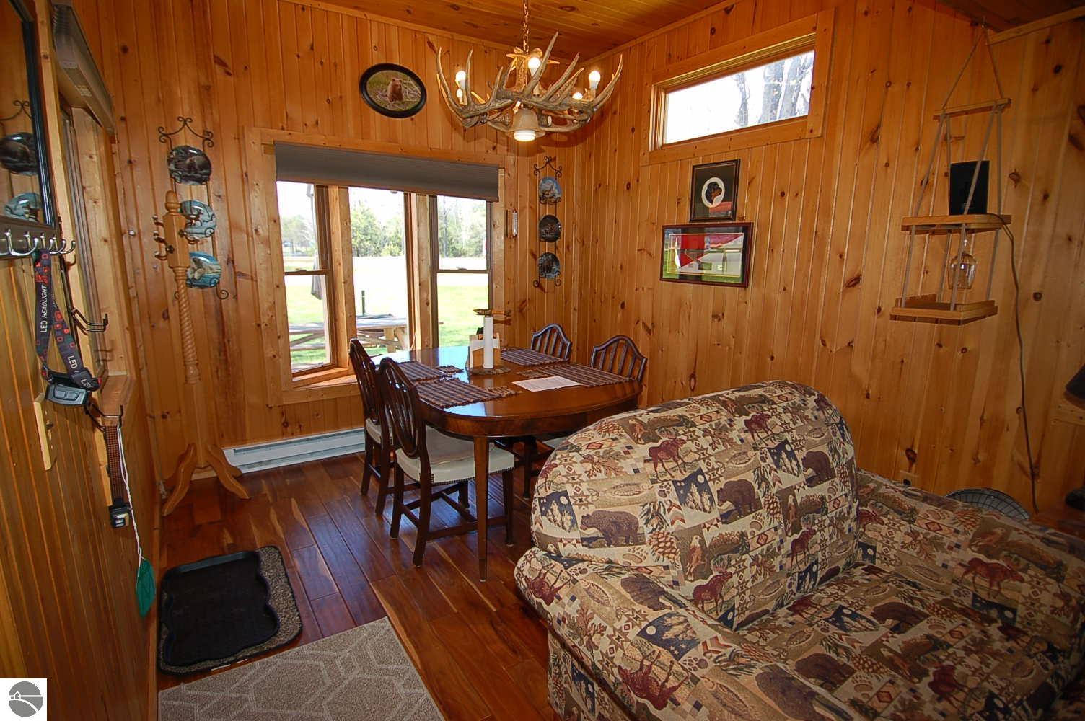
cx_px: 542
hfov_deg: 90.1
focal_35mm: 18
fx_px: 542
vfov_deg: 67.3
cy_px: 360
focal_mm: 12
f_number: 4
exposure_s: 1/60
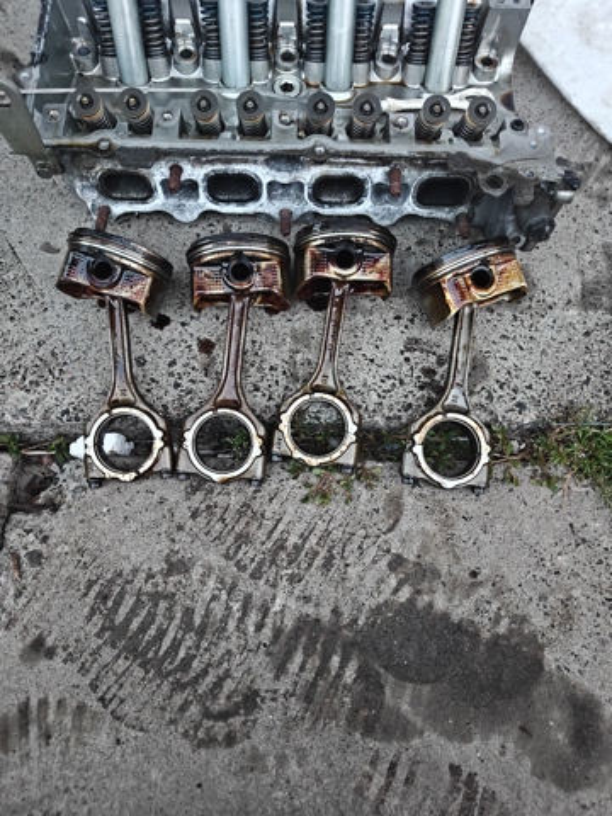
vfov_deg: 71.6
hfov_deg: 56.8
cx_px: 306
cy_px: 408
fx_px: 566
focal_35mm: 24
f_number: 1.8
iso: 10000
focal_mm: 5.59
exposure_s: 1/13
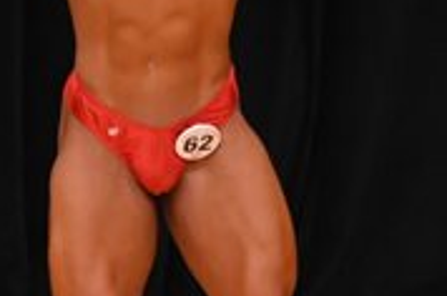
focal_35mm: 1176
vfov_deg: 1.2
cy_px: 140
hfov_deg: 1.8
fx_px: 14576
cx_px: 157
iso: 3200
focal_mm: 180
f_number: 5.6
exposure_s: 1/400
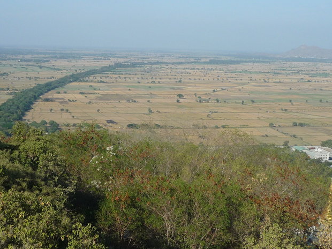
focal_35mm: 71
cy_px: 108
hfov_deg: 27.4
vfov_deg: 20.7
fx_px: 681
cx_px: 154
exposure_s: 1/800
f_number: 4.5
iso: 100
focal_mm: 6.8
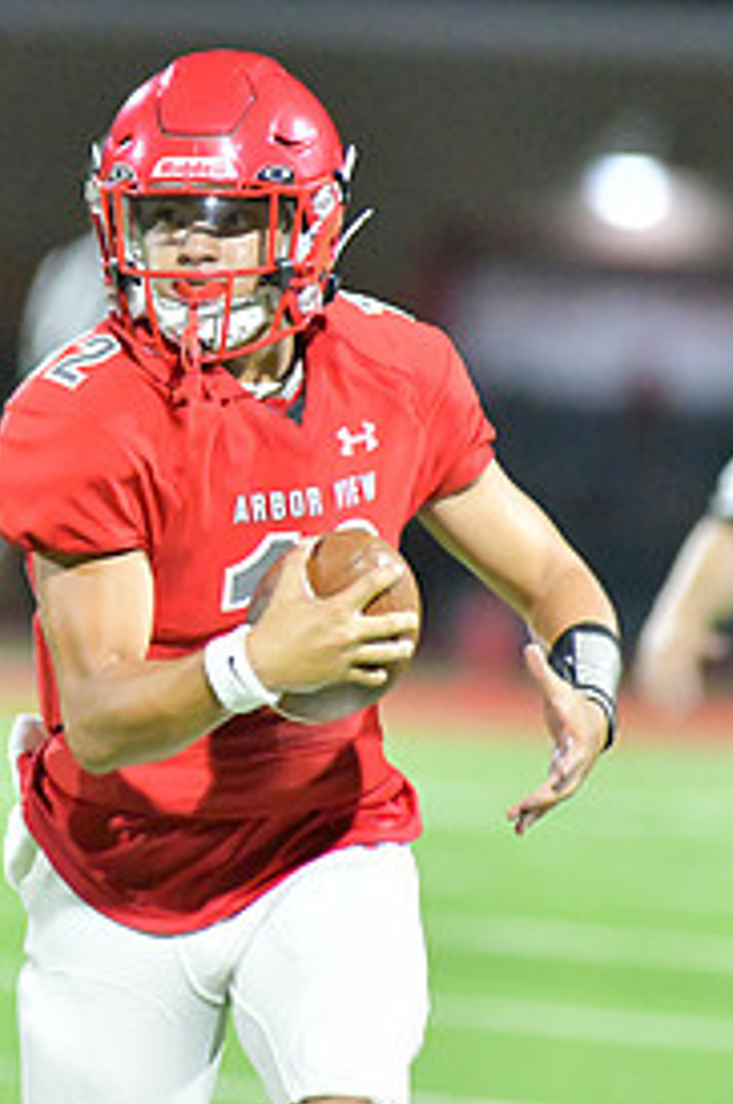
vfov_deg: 3.2
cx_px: 8
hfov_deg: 2.2
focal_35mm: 636
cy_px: 425
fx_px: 19472
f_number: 4
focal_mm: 300
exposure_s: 1/1250
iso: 25600
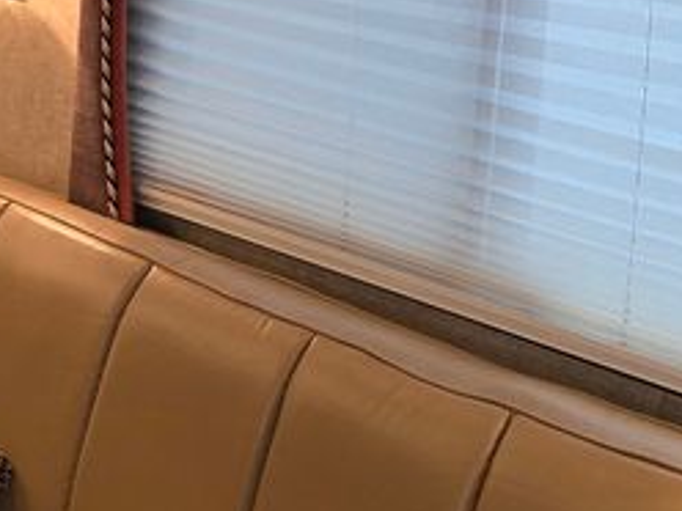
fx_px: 1872
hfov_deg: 20.5
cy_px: -132
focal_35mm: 95
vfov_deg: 14.9
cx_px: 187
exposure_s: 1/120
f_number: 1.7
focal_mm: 6.3
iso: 400
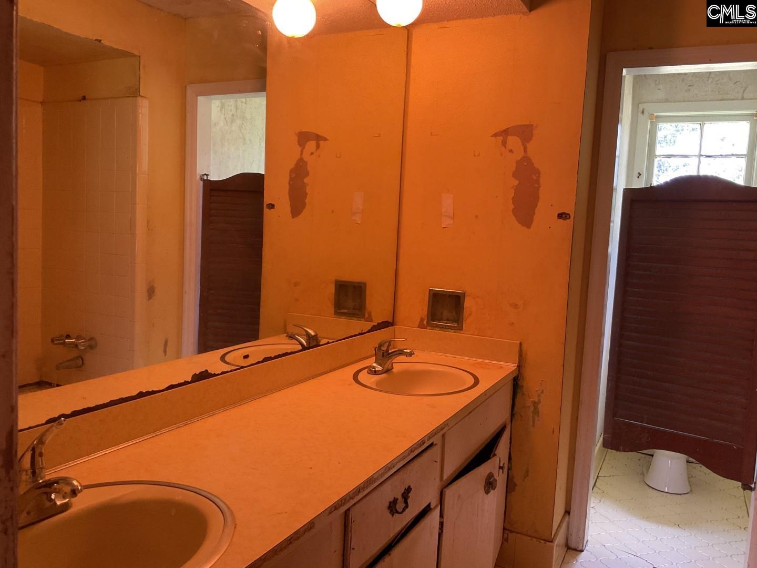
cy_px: 284
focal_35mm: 29
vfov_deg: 48.2
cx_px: 378
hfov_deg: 61.7
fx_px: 634
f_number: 1.8
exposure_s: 1/60
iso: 160
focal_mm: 3
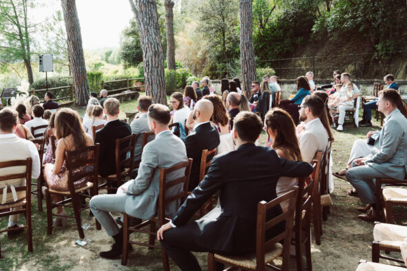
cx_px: 172
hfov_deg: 52.9
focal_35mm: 36
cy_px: 99
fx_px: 407
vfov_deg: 36.6
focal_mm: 28
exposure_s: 1/640
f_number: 5.6
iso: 500
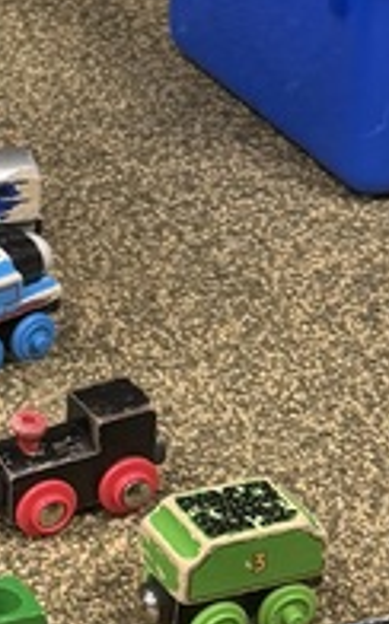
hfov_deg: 8.8
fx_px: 2263
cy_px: -96
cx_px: -603
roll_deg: +2.6
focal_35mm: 133
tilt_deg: -21.9
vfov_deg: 15.2
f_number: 1.78
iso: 160
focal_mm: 6.76
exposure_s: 1/60
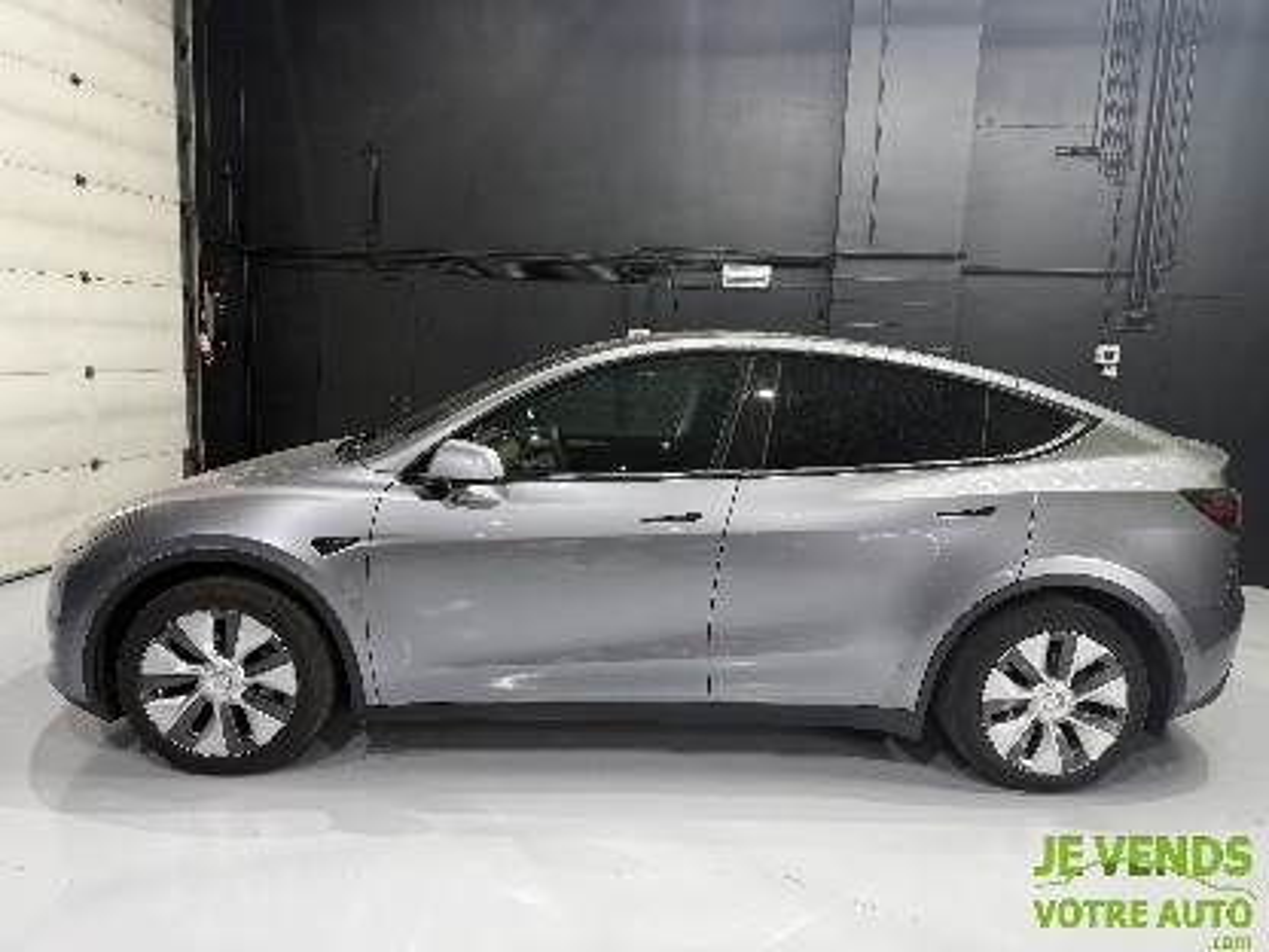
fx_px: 880
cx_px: 634
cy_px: 476
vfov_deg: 56.8
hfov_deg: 71.6
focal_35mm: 24
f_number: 1.78
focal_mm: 6.76
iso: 160
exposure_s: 1/100
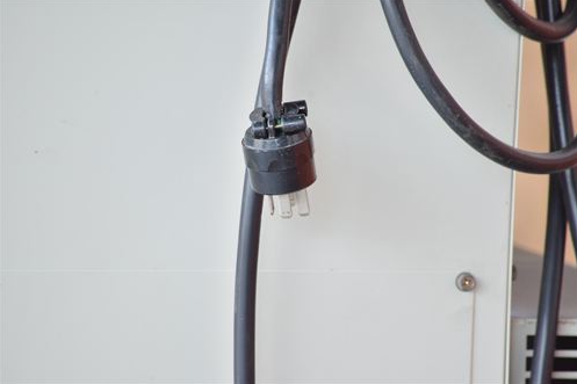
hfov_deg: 4.6
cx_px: 289
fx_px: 7258
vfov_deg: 3.0
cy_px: 191
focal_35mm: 453
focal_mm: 300
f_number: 6.3
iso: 1250
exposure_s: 1/320
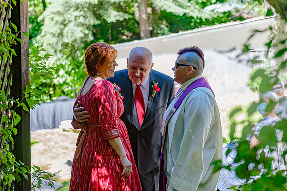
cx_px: 140
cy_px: 85
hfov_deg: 25.6
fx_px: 631
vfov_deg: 17.2
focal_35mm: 79
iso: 200
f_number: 3.2
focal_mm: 70
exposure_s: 1/125
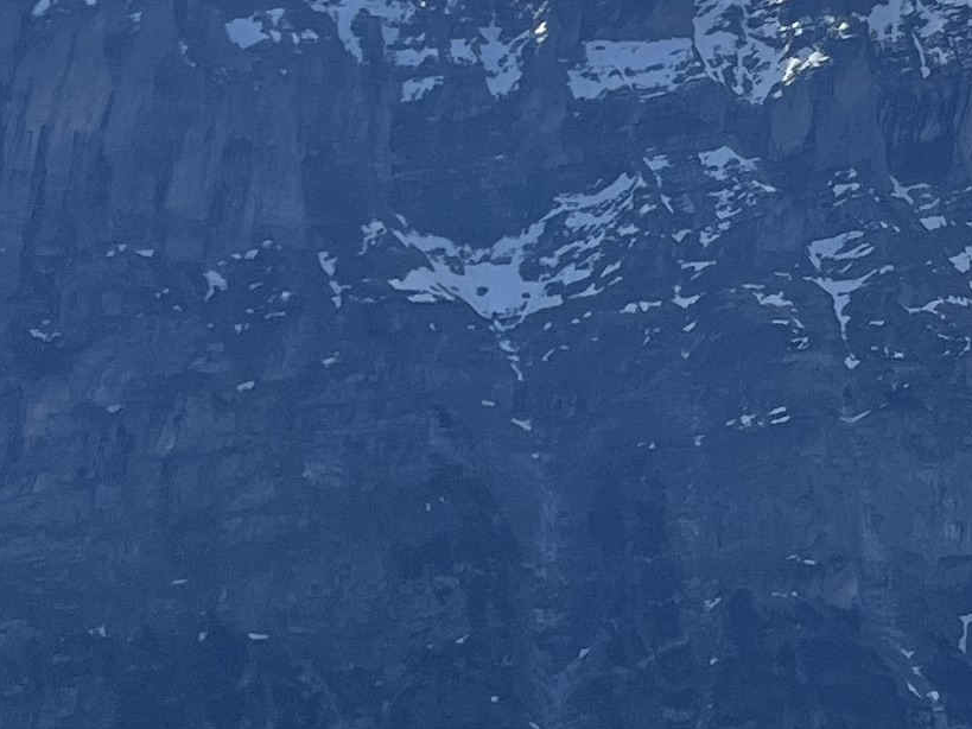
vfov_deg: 11.6
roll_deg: -3.7
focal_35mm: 128
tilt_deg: +0.3
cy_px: 285
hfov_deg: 12.6
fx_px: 3594
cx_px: 2200
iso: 50
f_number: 1.6
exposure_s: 1/7874
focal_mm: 5.1
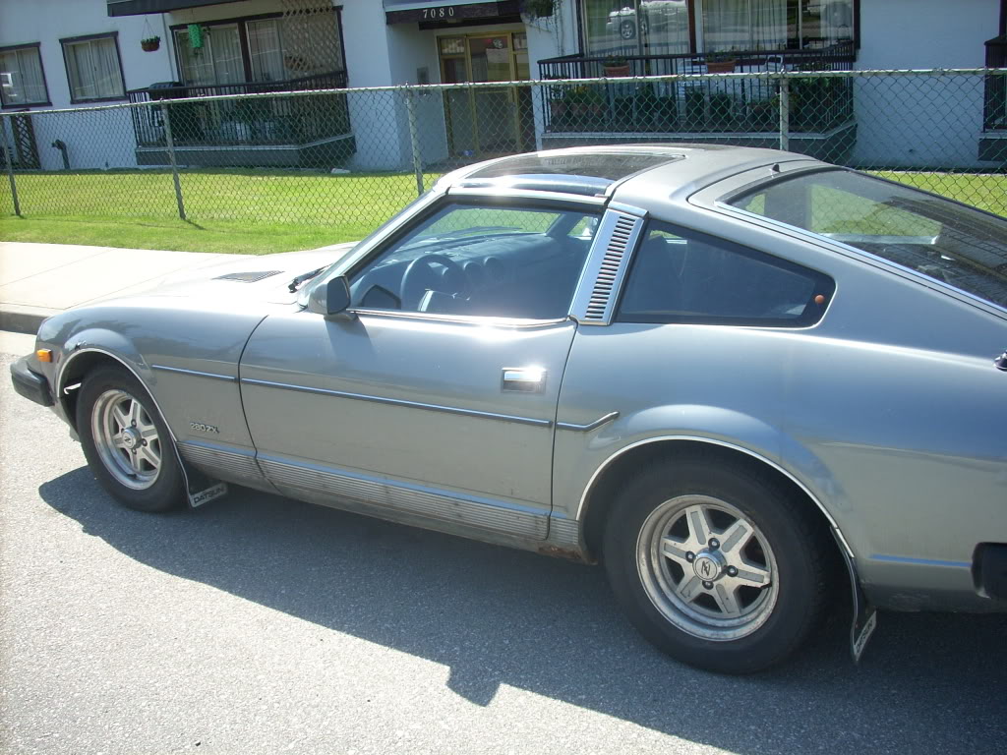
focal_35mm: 37
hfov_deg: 50.1
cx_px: 504
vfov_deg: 38.7
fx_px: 1076
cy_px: 378
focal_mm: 6.2
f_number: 2.8
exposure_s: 1/354
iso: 64
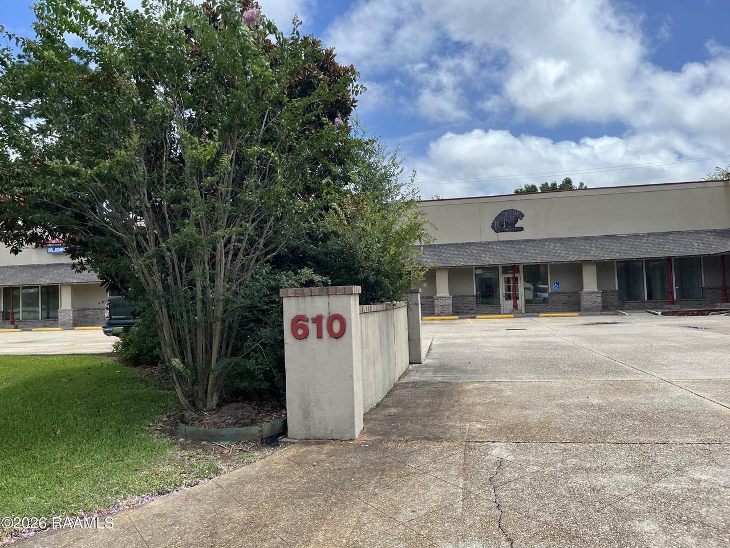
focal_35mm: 26
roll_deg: +2.3
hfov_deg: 67.3
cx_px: 365
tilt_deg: +2.3
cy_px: 274
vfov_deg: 53.1
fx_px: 548
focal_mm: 5.1
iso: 50
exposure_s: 1/2825
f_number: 1.6
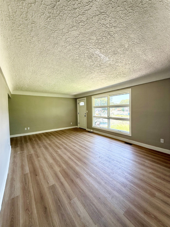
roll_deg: +1.3
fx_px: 92
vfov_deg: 102.1
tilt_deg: -1.9
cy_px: 114
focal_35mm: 14
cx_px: 85
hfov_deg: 85.7
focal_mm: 2.22
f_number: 2.2
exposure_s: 1/101
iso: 64
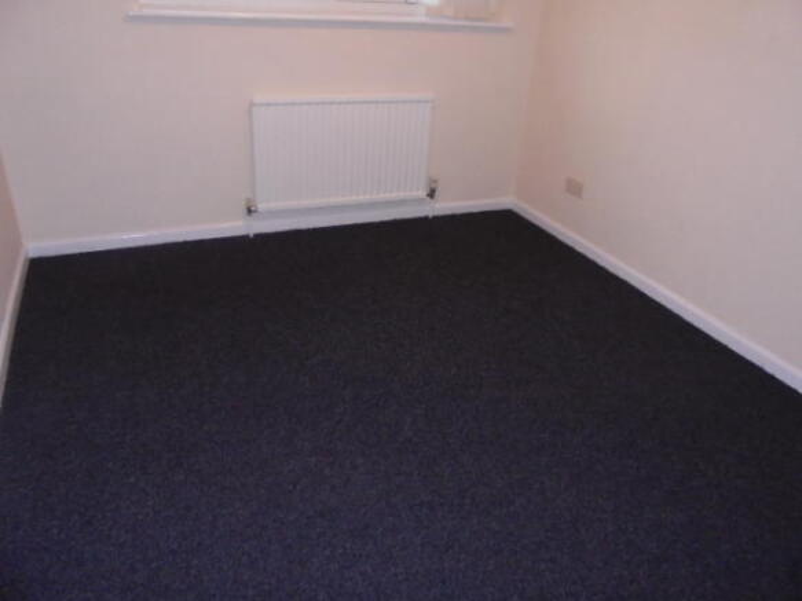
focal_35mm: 26
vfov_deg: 53.0
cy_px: 300
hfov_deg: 67.3
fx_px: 602
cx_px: 401
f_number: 3.5
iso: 400
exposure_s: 1/30
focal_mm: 4.6
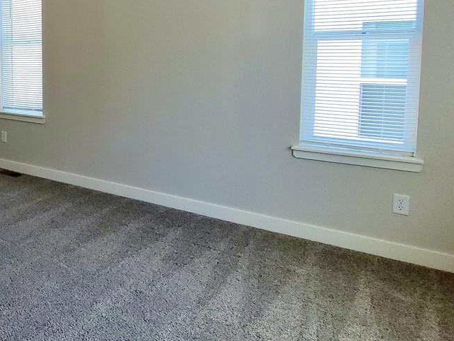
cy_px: 89
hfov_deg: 49.1
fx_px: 420
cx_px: 27
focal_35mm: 32
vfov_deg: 42.9
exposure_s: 1/120
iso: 80
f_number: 2.2
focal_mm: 1.74
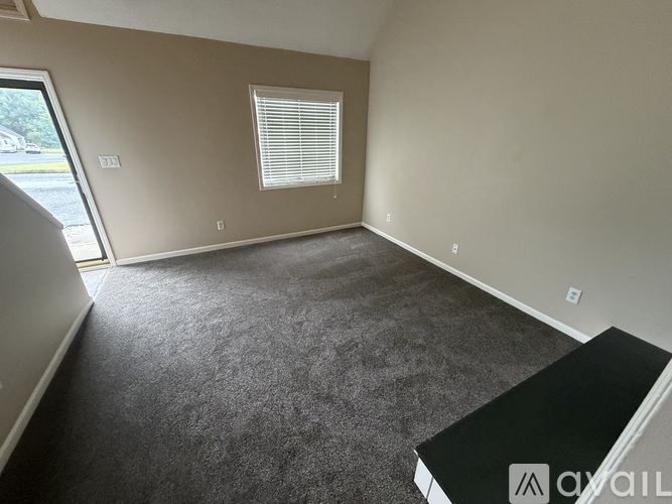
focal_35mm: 14
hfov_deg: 102.1
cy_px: 252
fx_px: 272
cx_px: 336
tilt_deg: -22.9
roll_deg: +0.3
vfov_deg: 85.7
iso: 500
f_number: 2.2
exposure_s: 1/60
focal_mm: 2.22
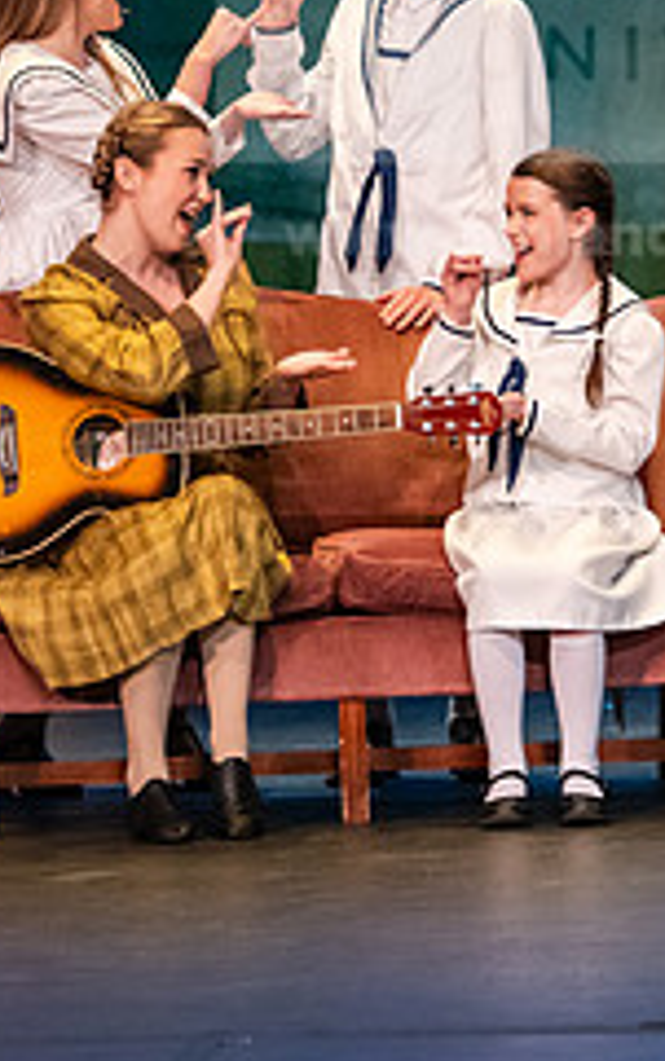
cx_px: 84
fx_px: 9581
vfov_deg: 6.3
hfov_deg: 4.0
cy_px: 328
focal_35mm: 331
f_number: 3.5
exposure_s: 1/200
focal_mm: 135
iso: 3200
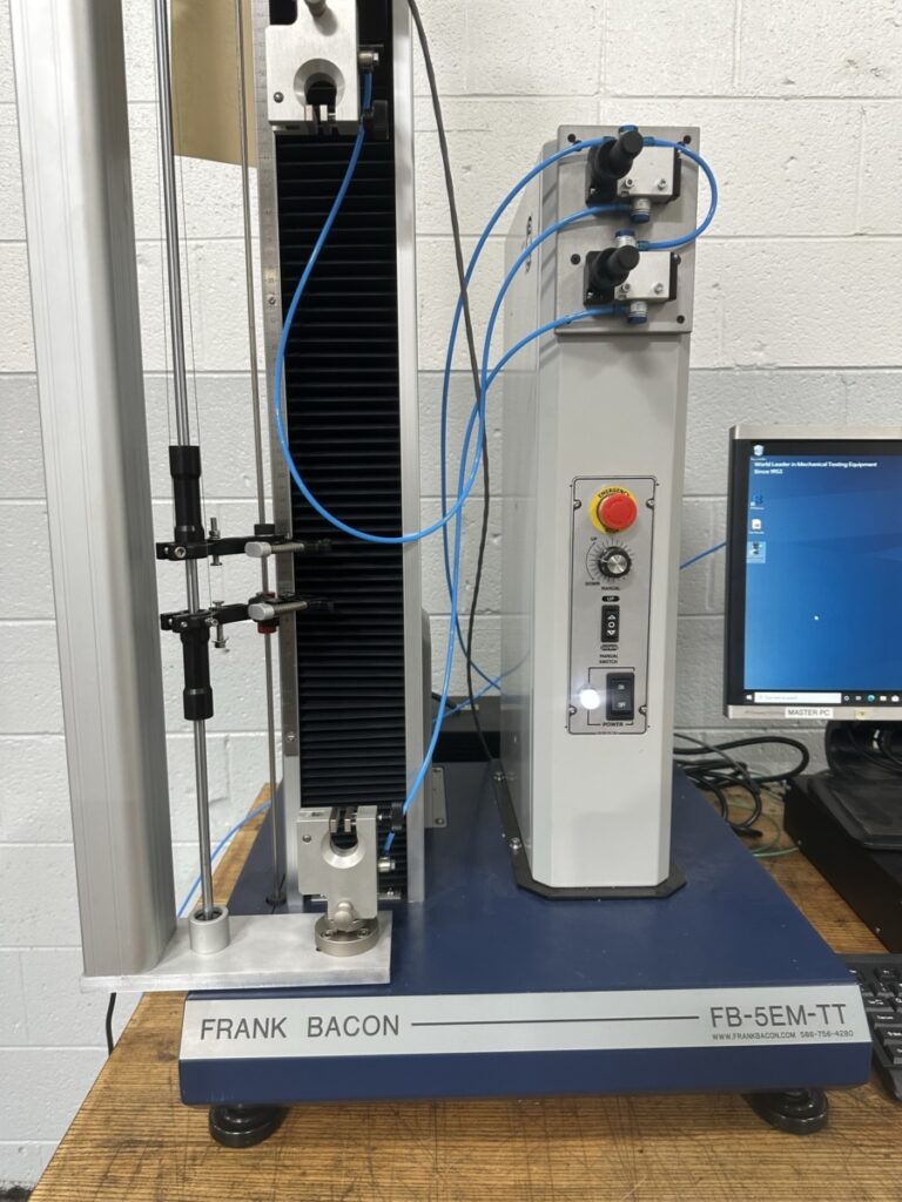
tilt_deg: -9.3
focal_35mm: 24
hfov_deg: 56.8
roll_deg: +0.6
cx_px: 451
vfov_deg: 71.6
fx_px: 834
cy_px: 601
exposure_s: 1/60
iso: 250
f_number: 1.78
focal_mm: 6.86
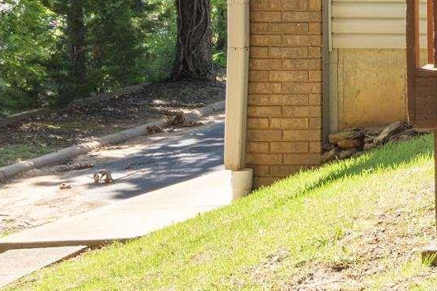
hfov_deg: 14.5
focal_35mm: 105
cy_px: -71
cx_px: 976
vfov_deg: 12.7
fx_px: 1274
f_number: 9
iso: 200
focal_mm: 14.8
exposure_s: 1/25
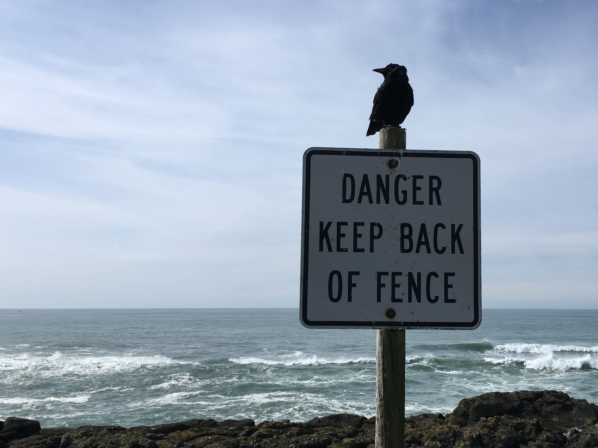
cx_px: 362
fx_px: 639
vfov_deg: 38.7
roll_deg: -0.8
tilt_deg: +8.4
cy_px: 219
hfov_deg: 49.8
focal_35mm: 37
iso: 25
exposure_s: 1/3344
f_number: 2.2
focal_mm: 4.15
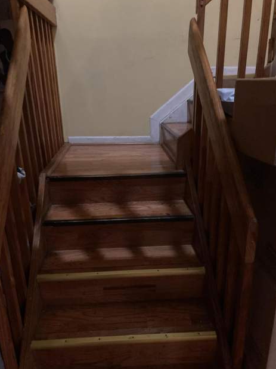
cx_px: 141
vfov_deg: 61.7
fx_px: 309
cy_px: 184
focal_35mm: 29
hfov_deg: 48.2
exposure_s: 1/15
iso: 800
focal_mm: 3.99
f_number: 1.8
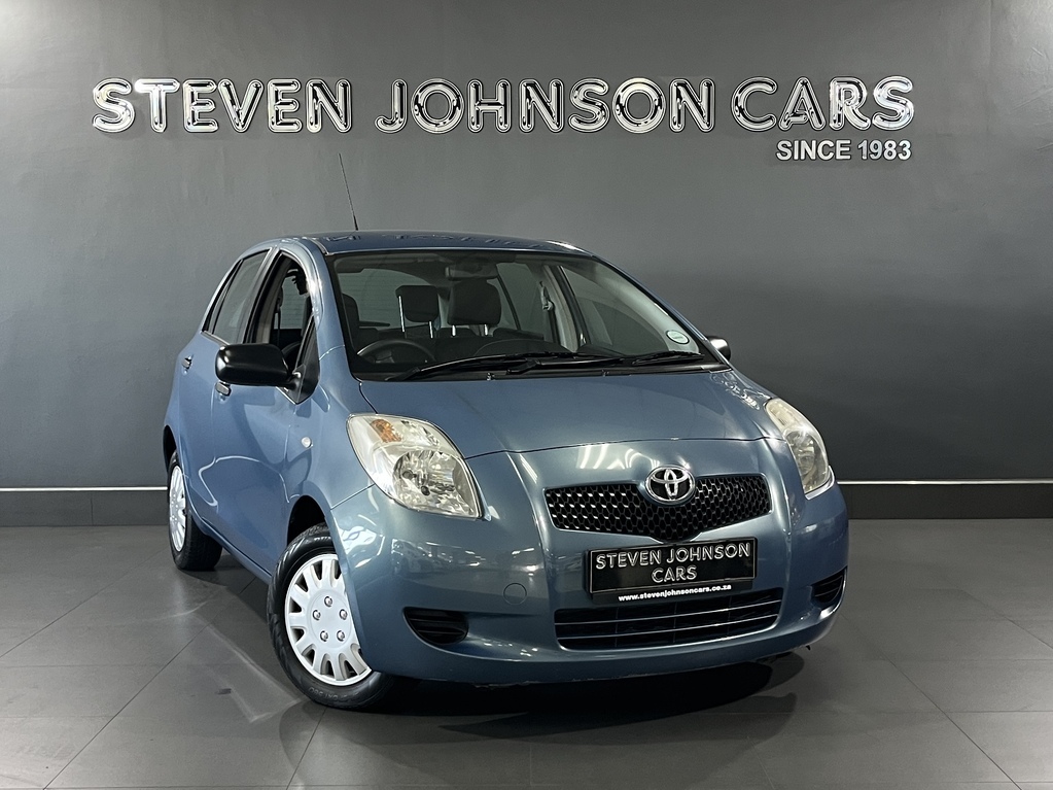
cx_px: 526
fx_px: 791
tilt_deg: -3.9
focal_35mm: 26
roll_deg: +1.7
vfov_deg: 53.1
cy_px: 395
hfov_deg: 67.3
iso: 125
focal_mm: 5.1
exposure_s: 1/50
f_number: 1.6
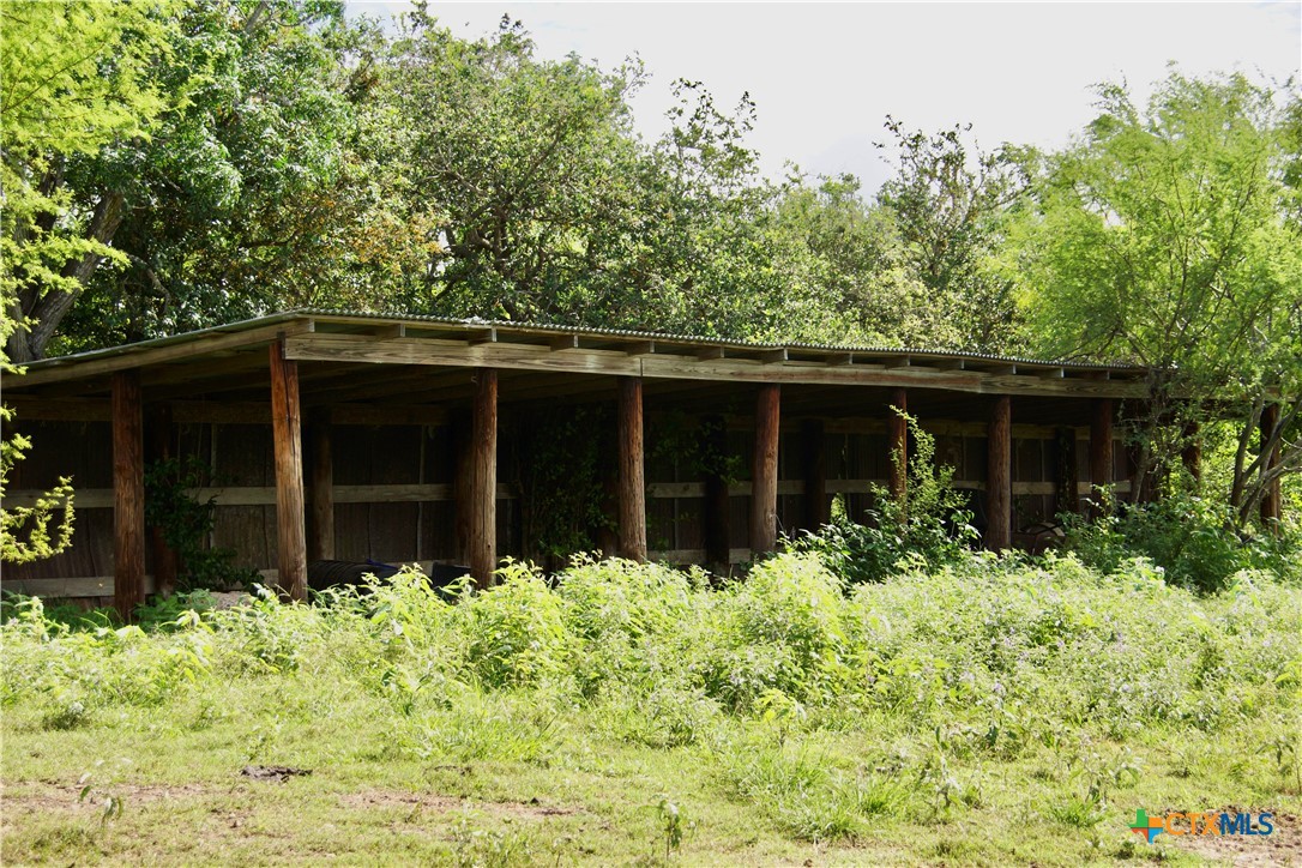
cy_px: 434
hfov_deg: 29.9
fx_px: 2441
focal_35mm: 68
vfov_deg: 20.2
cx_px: 651
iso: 100
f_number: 6.3
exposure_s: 1/320
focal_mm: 45
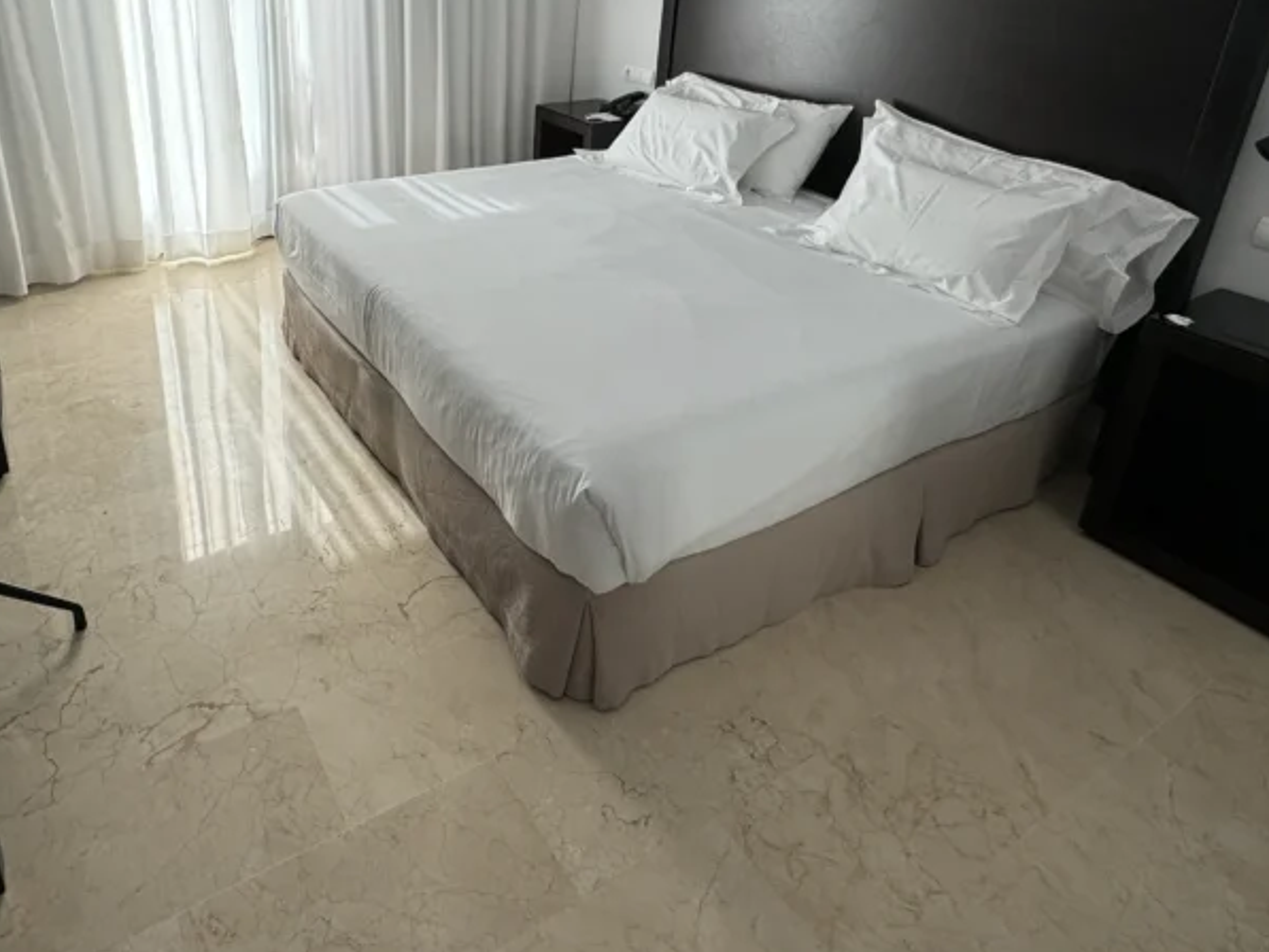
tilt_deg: -21.4
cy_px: 251
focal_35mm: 24
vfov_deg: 54.5
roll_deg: -1.1
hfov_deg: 70.6
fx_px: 880
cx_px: 491
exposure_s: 1/157
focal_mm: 2.22
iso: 40
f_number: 2.2
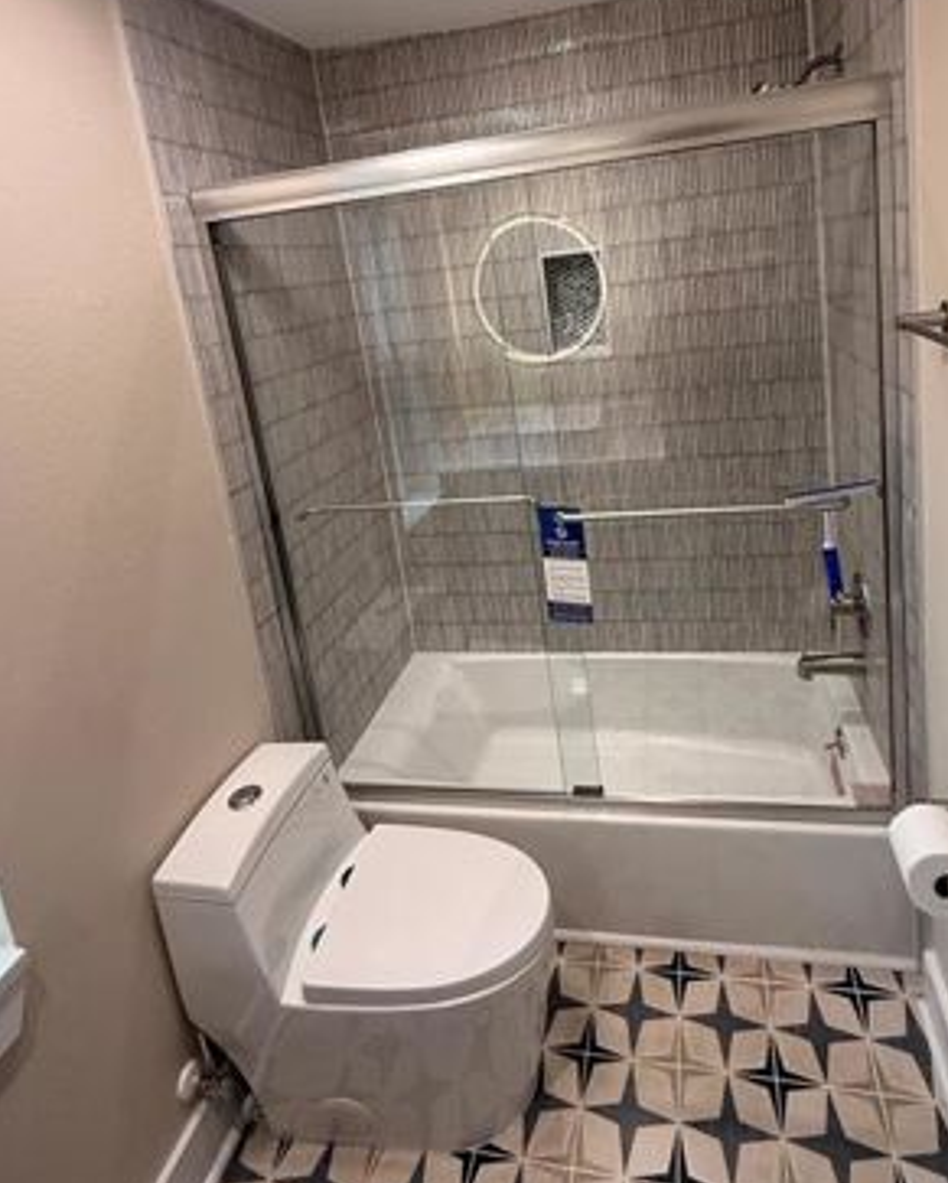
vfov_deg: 77.9
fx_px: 701
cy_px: 401
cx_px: 539
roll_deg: +8.1
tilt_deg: -8.8
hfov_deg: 67.9
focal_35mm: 20
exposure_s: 1/120
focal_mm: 2.22
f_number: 2.2
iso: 200
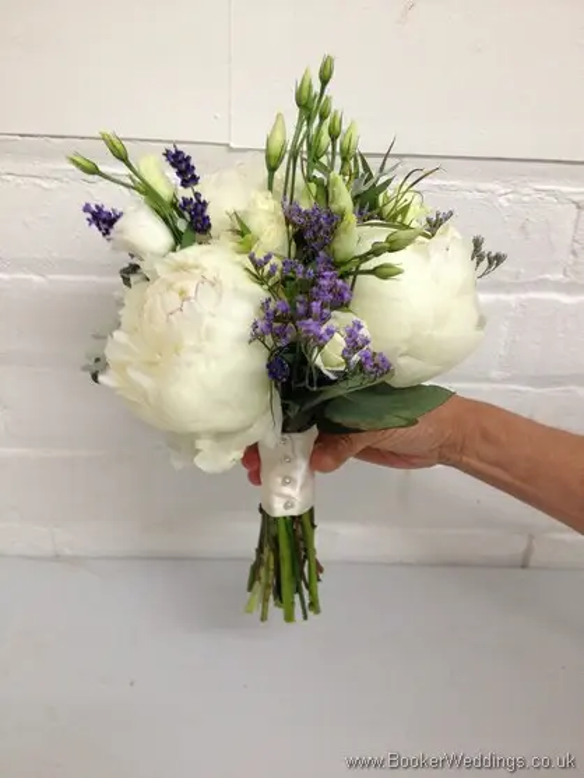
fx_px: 787
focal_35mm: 35
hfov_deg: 40.7
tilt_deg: -31.8
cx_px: 292
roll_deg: -3.5
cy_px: 389
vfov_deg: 52.6
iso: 100
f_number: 2.4
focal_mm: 4.28
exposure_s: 1/20
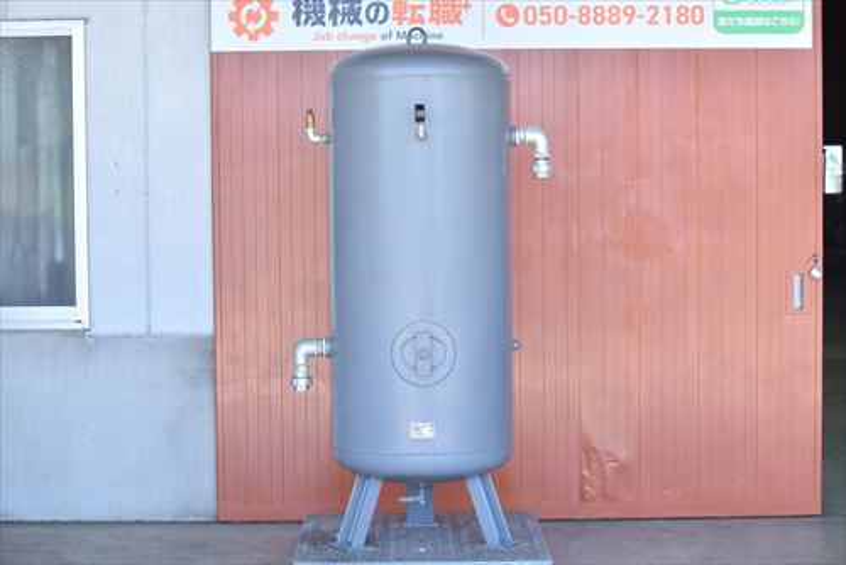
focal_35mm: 82
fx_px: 1940
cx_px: 423
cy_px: 282
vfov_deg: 16.6
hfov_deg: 24.6
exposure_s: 1/500
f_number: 6.3
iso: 1250
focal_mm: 55
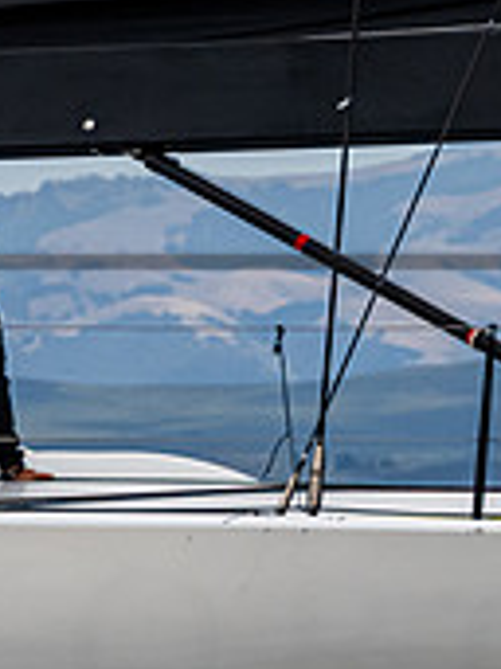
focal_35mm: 982
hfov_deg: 1.5
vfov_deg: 2.0
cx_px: -200
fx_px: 18974
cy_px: 202
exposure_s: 1/2500
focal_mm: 220
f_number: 8
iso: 640
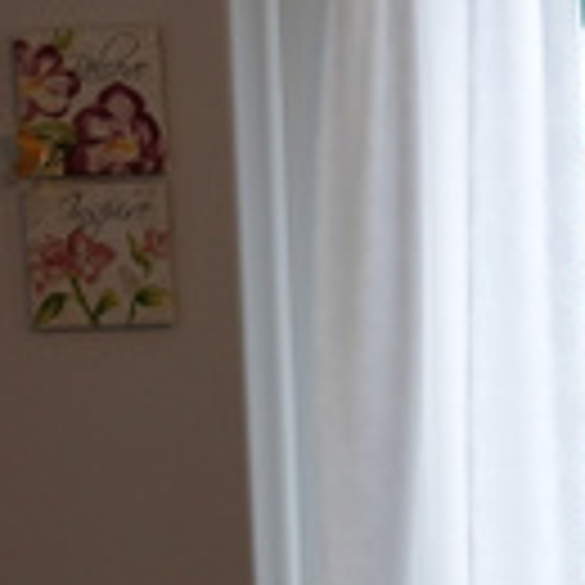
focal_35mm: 168
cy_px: 637
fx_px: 3212
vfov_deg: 10.3
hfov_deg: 10.1
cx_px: 819
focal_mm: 14.65
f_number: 3.2
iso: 200
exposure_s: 1/40
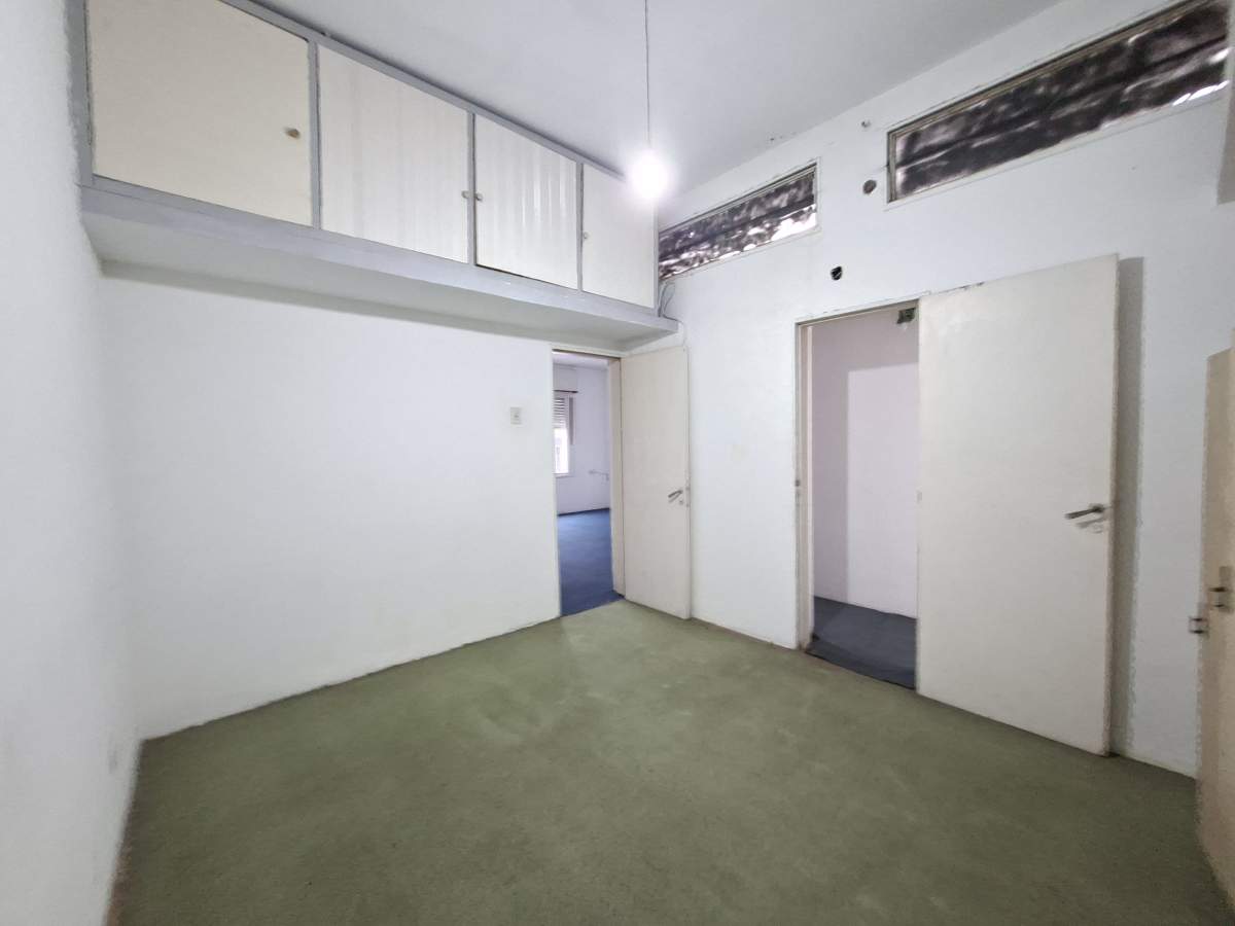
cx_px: 618
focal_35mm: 13
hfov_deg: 106.2
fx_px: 464
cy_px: 463
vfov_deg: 89.9
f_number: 2.2
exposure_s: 1/20
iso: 500
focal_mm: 1.74
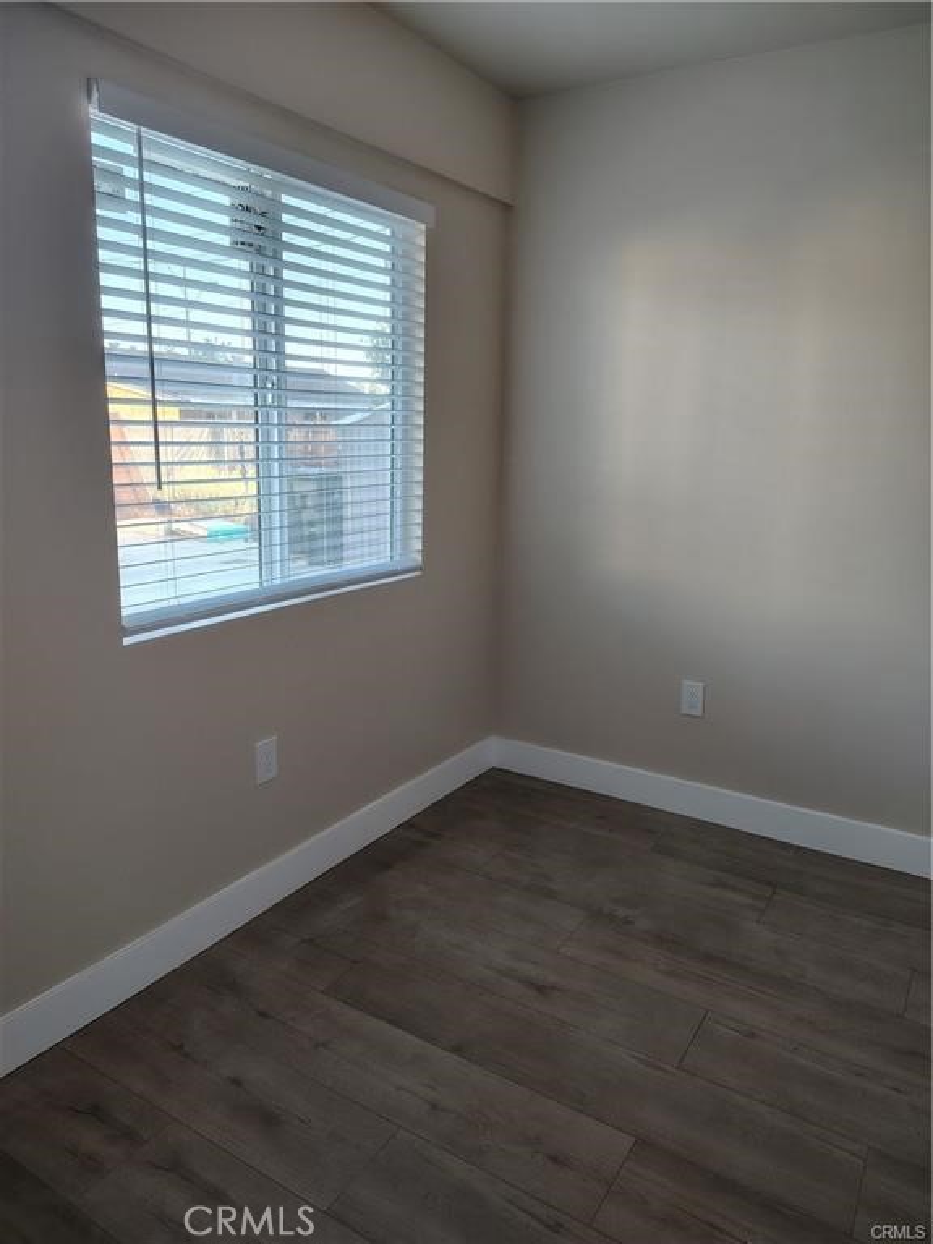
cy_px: 622
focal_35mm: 24
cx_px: 466
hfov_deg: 56.8
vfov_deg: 71.6
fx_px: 862
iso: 800
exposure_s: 1/81.6
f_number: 1.8
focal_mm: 5.56
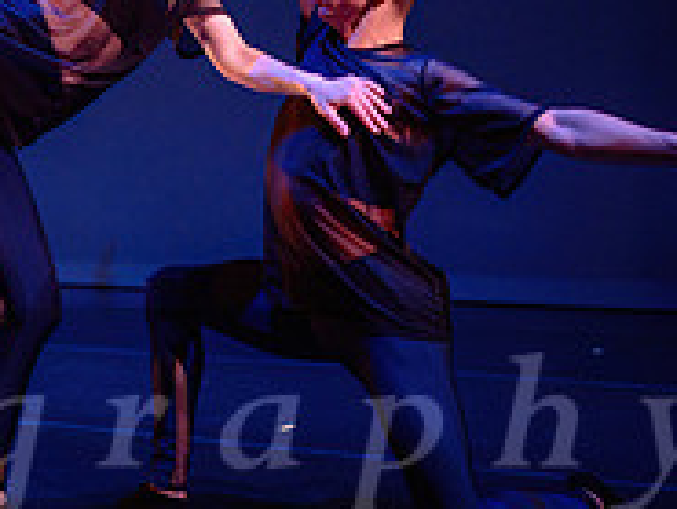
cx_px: 15
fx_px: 1487
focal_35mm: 76
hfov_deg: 24.6
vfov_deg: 19.4
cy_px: 173
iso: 1600
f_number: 1.4
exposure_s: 1/250
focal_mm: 24
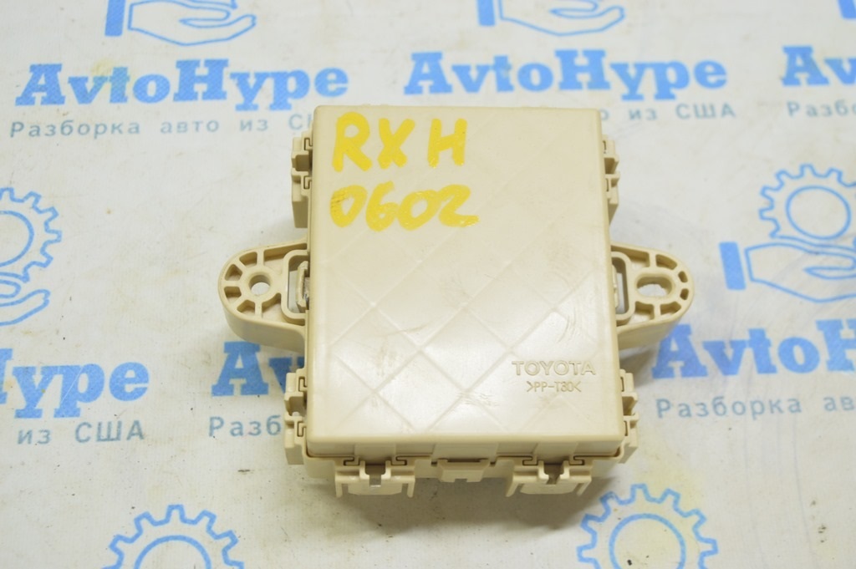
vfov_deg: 25.7
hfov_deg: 37.9
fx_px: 1247
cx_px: 428
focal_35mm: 52
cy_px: 284
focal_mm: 35
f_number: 5.6
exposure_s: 1/20
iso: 400
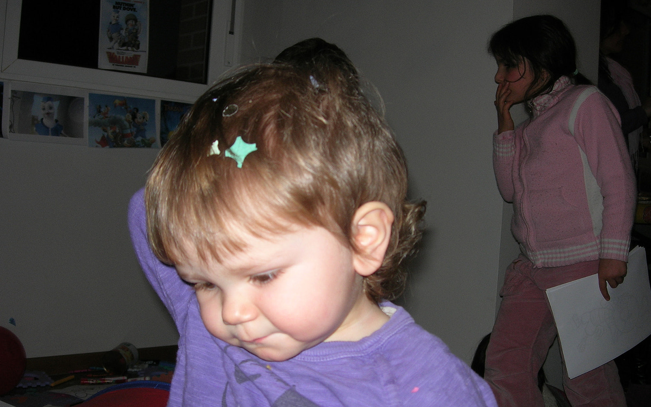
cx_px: 340
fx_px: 763
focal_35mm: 43
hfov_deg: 46.2
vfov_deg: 29.8
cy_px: 222
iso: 64
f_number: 2.8
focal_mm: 7.8
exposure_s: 1/60.1
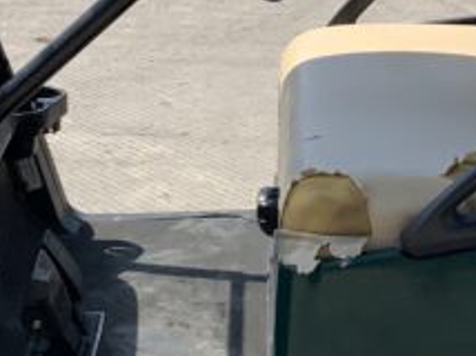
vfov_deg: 10.6
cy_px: 33
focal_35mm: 139
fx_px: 1909
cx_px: 420
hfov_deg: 14.1
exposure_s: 1/1490
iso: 16
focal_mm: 3
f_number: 1.8
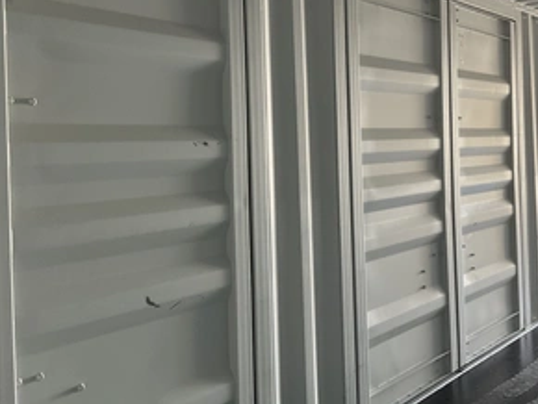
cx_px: 297
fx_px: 622
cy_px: 150
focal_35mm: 40
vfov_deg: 35.8
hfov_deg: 46.7
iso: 100
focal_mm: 3
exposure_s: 1/60
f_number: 1.8
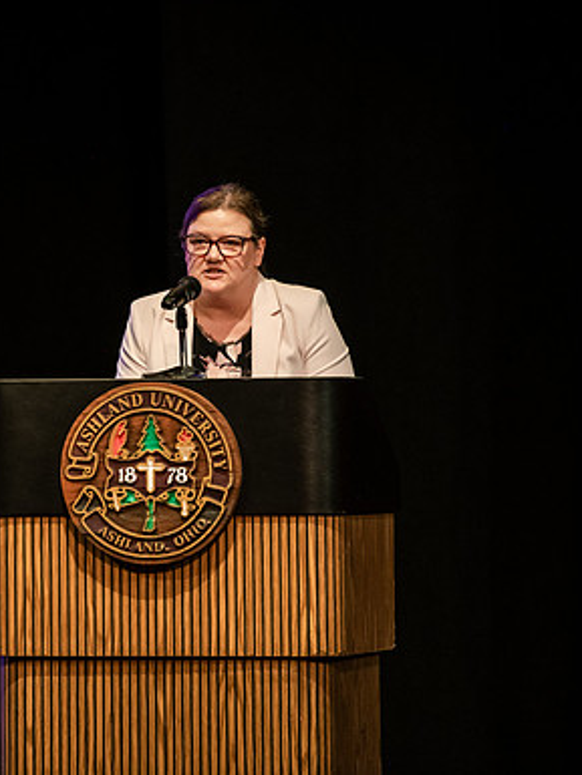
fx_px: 6497
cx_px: 153
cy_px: 388
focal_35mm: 290
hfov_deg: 5.1
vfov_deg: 6.8
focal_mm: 200
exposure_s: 1/200
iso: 3200
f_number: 3.2
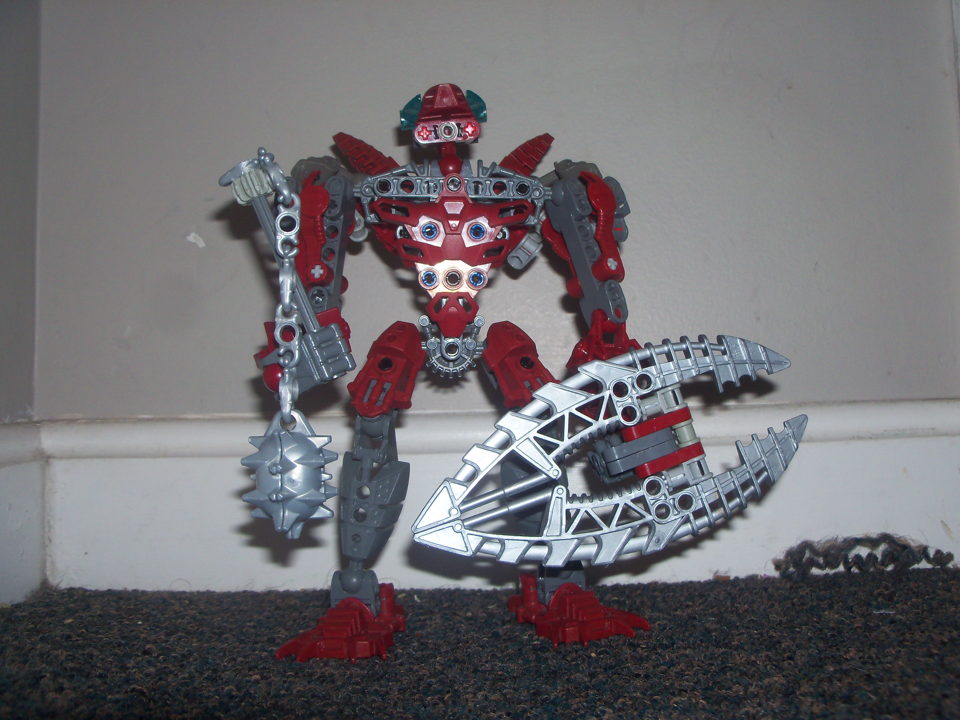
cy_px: 360
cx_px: 480
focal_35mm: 35
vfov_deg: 40.7
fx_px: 971
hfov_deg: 52.6
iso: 64
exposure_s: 1/30
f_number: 3
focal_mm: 6.3
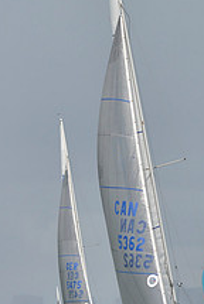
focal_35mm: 539
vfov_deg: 3.8
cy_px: 106
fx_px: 4566
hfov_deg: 2.6
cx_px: 192
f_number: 9
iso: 400
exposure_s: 1/1250
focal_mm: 200
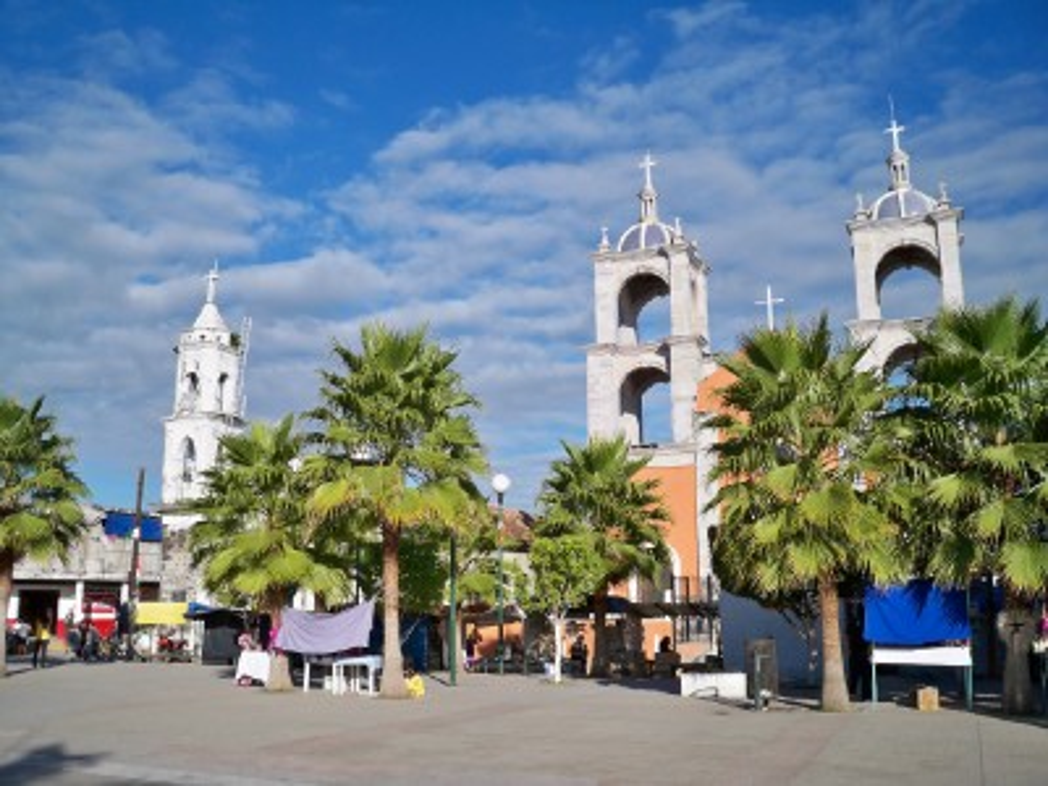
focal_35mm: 35
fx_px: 1060
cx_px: 524
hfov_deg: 52.6
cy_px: 393
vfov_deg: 40.7
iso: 64
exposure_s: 1/400
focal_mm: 6.3
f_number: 4.7
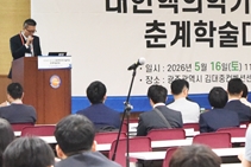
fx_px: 1256
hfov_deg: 11.4
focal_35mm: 180
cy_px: 70
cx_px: 219
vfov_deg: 7.6
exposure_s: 1/160
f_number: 4.5
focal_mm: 38
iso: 6400
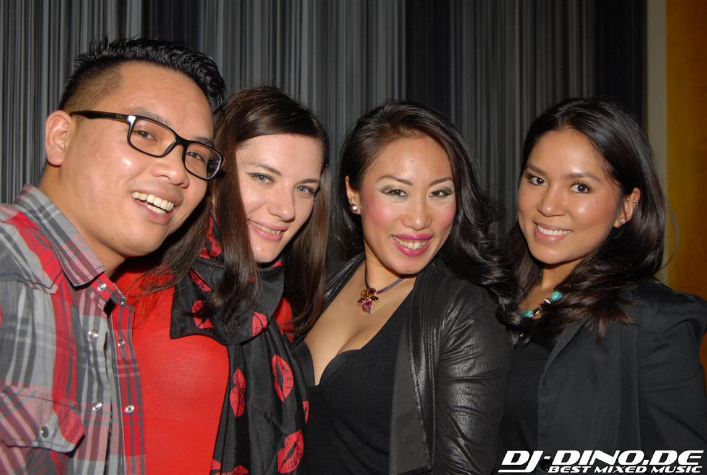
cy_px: 238
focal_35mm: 44
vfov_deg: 31.0
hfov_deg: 44.9
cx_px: 354
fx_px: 856
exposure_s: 1/3
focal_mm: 29
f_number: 5.6
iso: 400
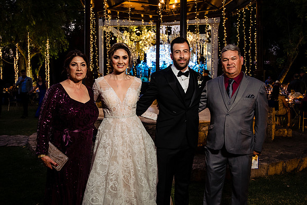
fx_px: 333
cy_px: 96
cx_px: 139
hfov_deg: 49.4
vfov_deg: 34.2
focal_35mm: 39
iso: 1600
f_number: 5.6
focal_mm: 35
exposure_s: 1/60
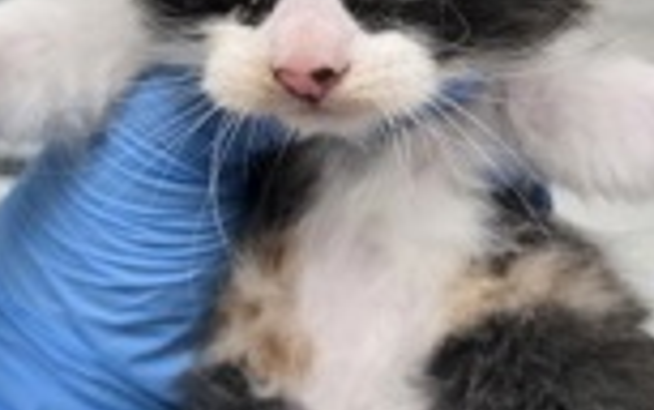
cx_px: 387
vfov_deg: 19.4
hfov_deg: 30.5
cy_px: 111
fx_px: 1195
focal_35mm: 67
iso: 250
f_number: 1.8
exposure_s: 1/120
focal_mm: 5.4
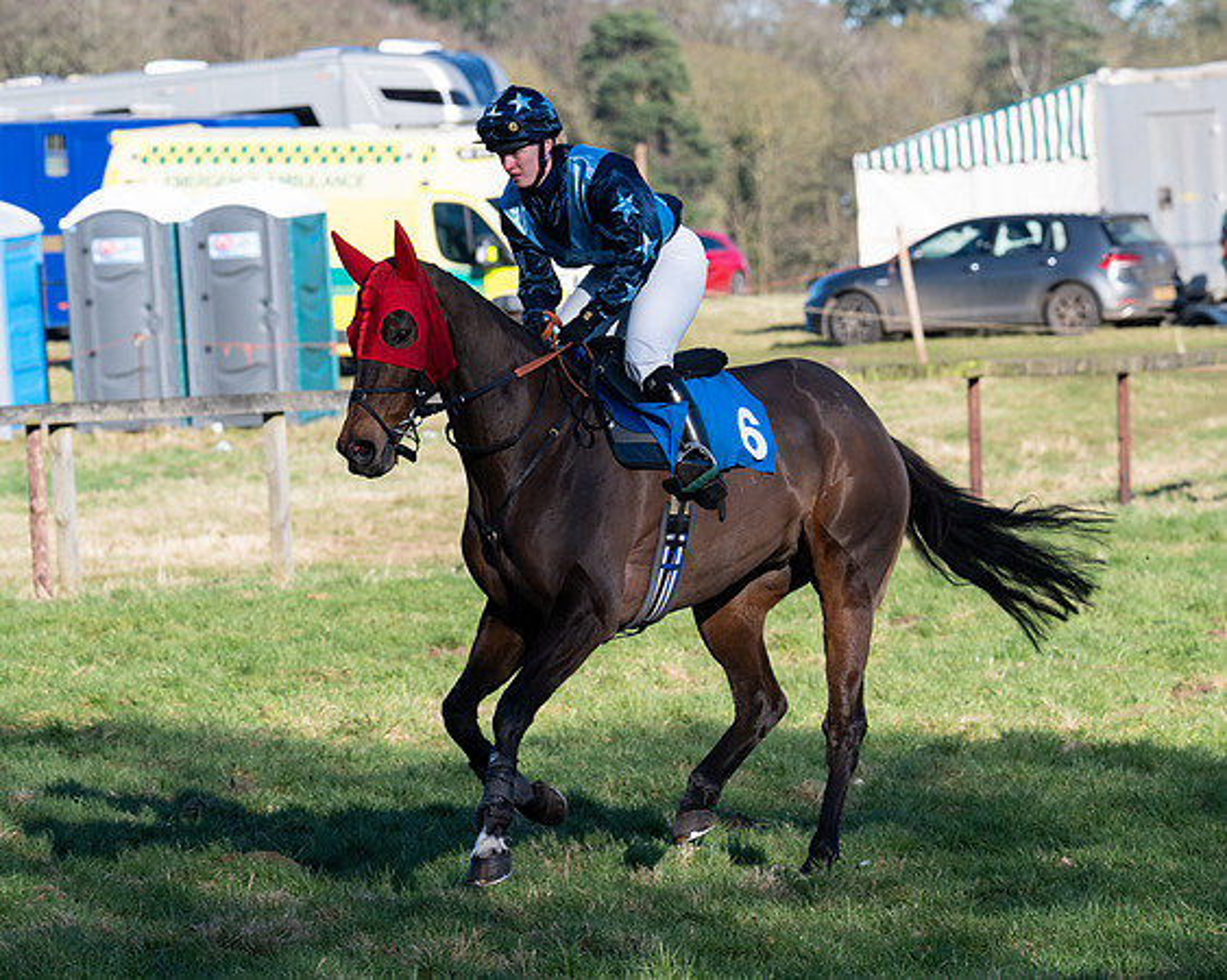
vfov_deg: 5.0
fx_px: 11291
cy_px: 651
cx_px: 705
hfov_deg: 6.2
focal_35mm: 311
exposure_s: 1/1250
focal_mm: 135
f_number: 5
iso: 200
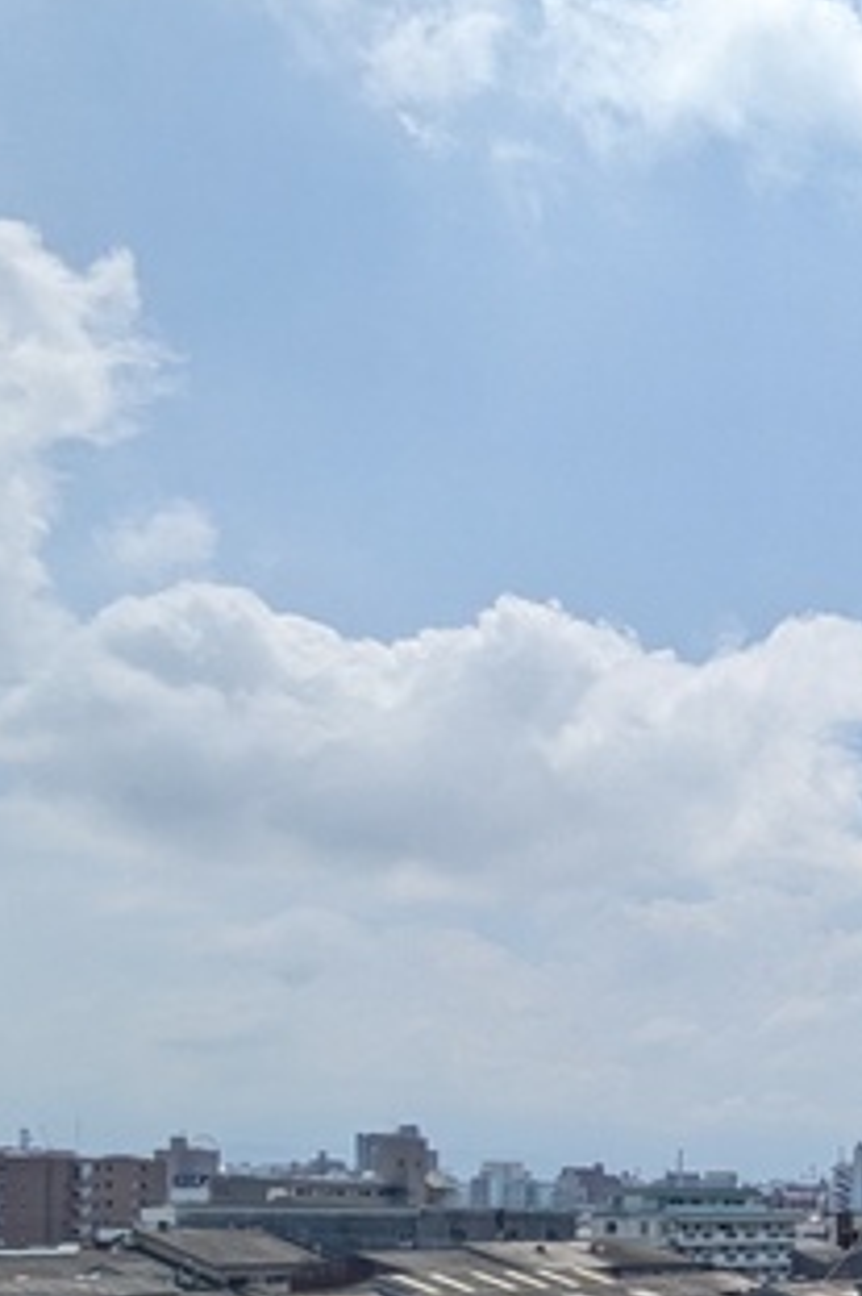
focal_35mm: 45
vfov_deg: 40.0
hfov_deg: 21.4
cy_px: 1196
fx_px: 1618
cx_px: 1491
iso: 50
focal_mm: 1.83
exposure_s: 1/3205
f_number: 2.2
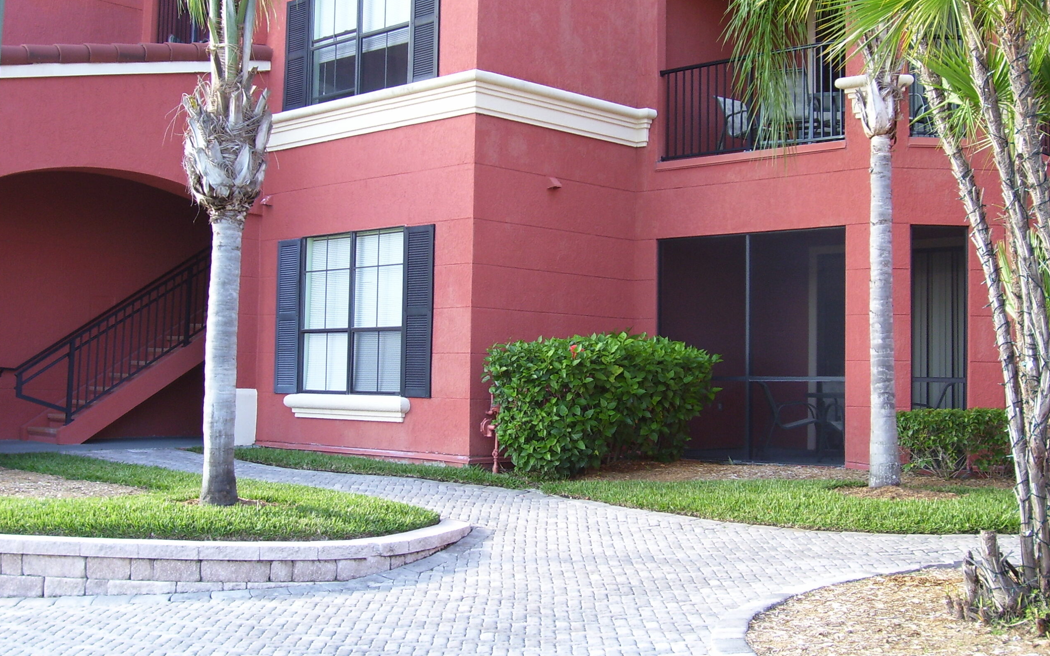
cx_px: 520
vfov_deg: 28.5
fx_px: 1288
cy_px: 269
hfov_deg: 44.4
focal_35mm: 45
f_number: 3
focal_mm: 7
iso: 80
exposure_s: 1/90
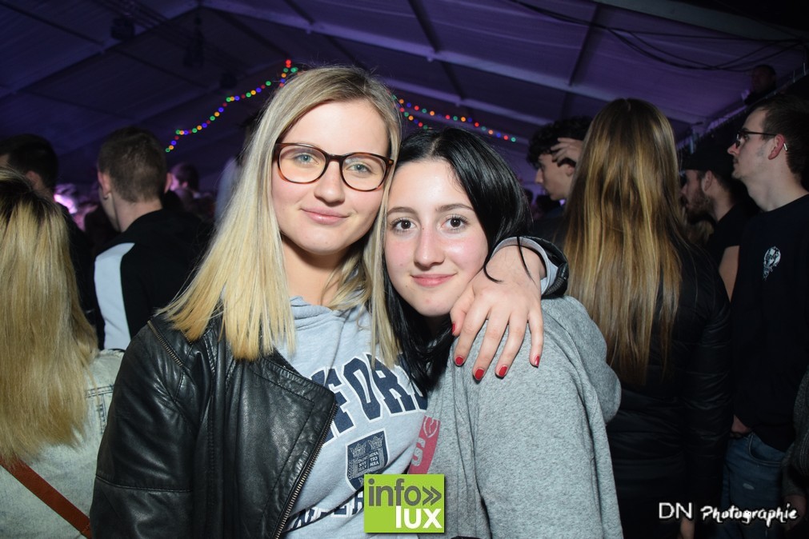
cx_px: 404
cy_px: 270
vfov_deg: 47.9
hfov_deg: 67.4
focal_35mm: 27
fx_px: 607
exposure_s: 1/50
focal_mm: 18
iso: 1600
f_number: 3.5
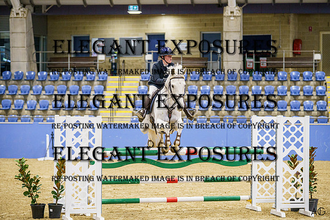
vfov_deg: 12.6
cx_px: 168
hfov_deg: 18.8
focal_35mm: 109
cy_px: 110
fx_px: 999
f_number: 2.8
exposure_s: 1/1000
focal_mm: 102
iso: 5000
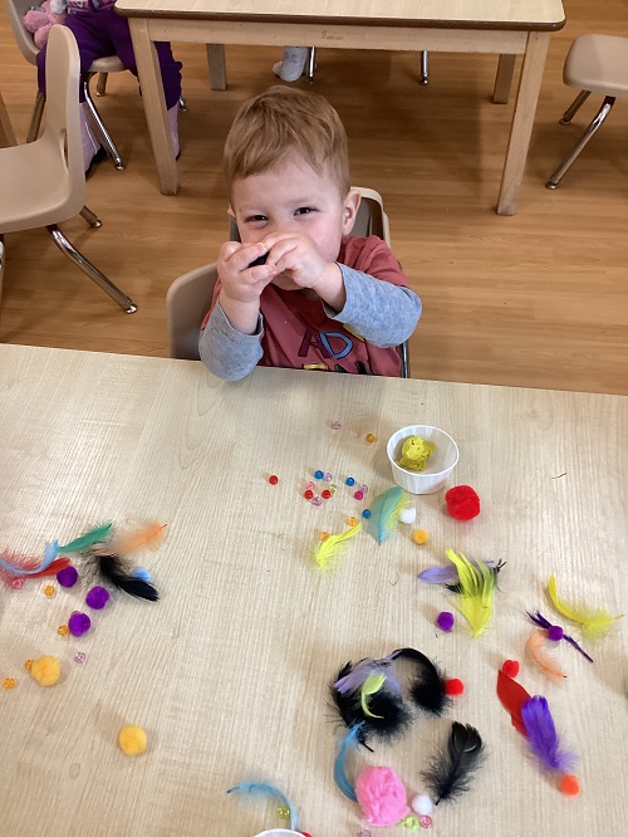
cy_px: 418
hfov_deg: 45.5
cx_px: 314
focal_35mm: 31
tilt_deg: -48.5
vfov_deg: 58.3
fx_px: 749
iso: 160
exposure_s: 1/60
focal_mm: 3.3
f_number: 2.4
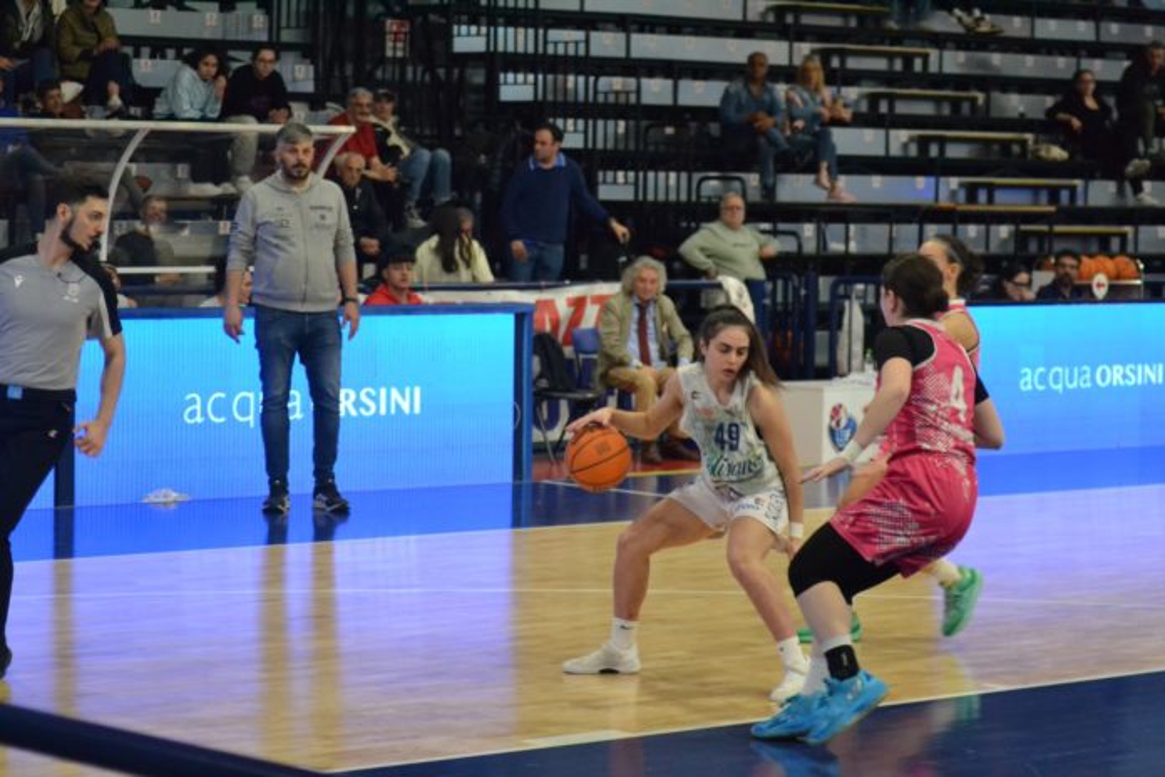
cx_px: 582
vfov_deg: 13.0
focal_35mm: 105
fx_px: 3398
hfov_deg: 19.5
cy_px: 388
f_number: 4
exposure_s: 1/320
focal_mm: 70
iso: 3200
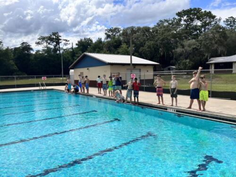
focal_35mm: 26
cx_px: 118
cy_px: 88
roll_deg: +1.2
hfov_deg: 67.3
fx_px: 177
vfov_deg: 53.1
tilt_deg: -4.6
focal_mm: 5.7
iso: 50
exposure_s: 1/5882
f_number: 1.5
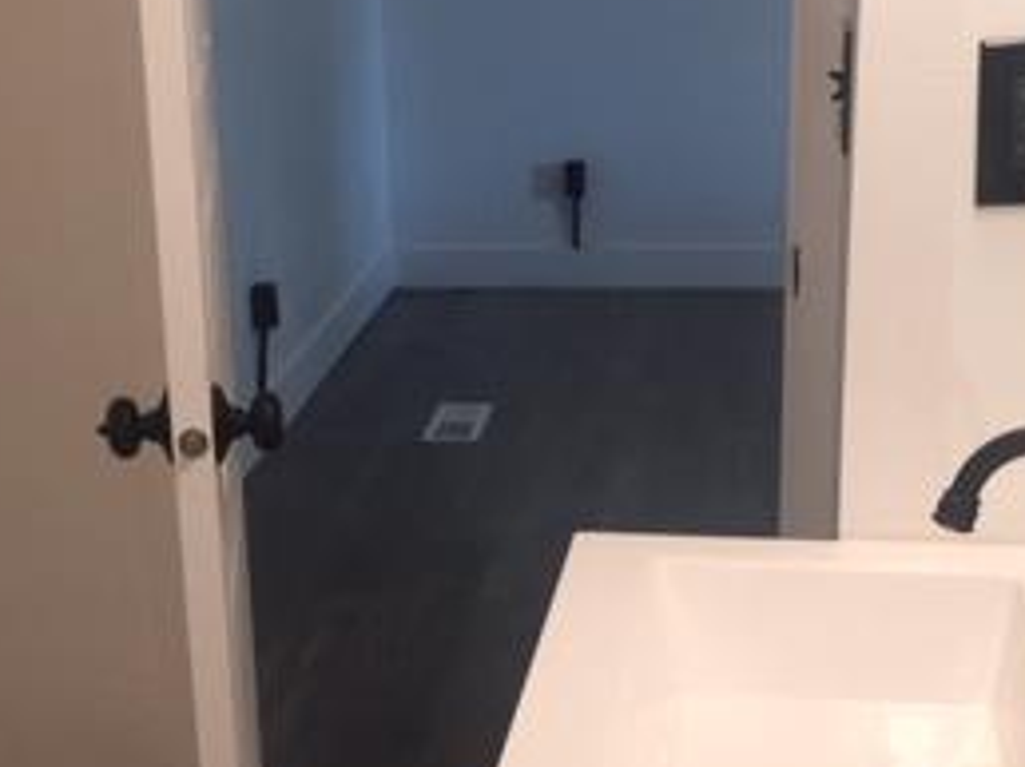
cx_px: 445
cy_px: 572
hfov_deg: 27.0
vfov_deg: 20.3
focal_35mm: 72
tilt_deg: -18.8
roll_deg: +2.1
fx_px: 2130
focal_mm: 4.15
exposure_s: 1/33
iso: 25
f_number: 2.2
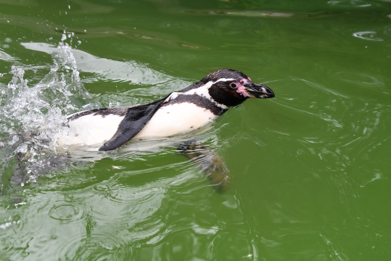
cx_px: 196
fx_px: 619
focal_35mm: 57
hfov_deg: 35.1
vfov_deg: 23.8
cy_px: 130
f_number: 5.6
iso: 320
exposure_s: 1/500
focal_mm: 38
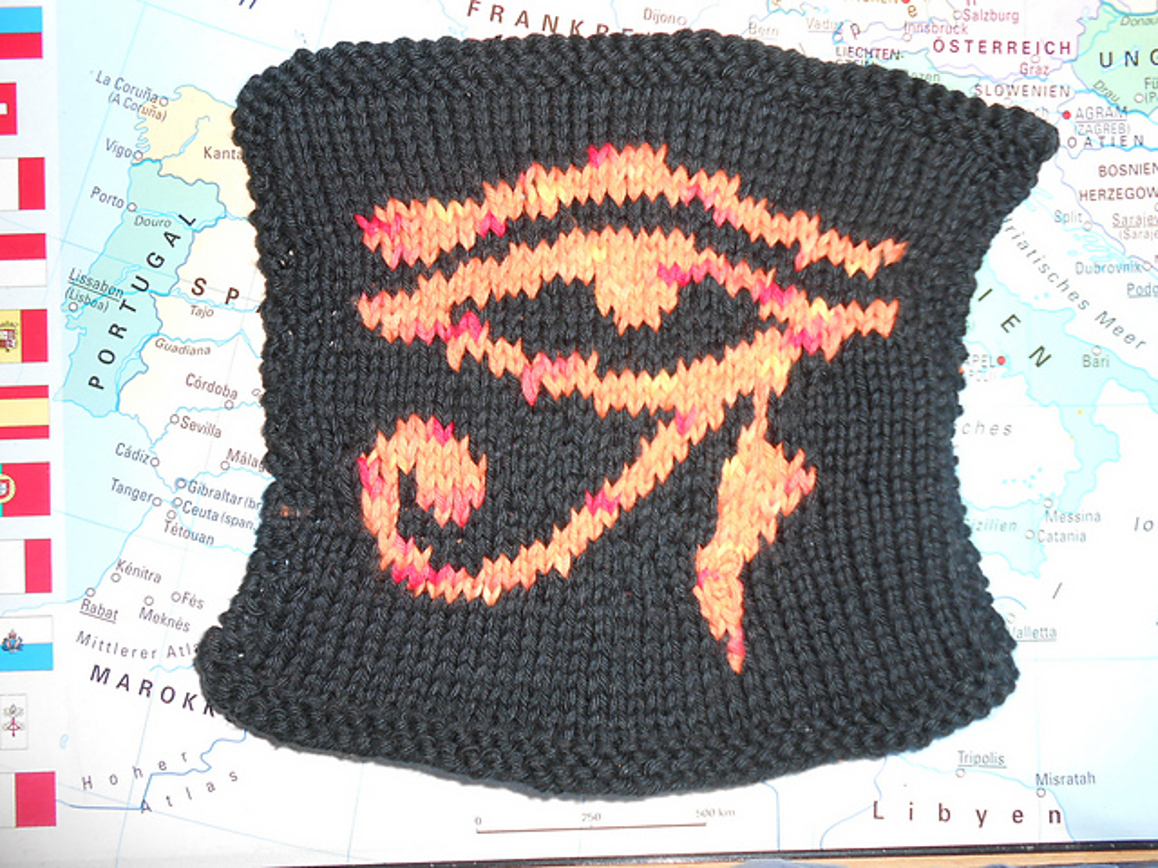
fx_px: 870
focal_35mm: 26
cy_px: 434
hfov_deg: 67.3
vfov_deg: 53.1
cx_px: 579
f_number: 3.5
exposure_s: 1/25
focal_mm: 4.6
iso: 80
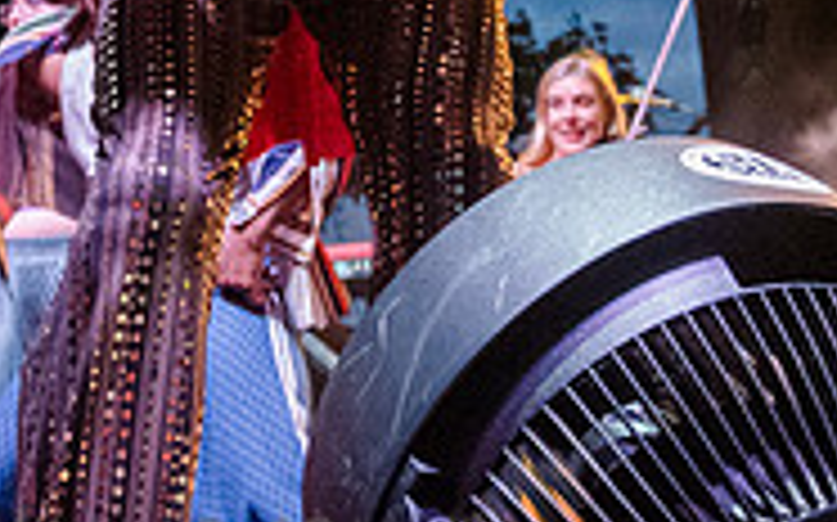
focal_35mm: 109
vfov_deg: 11.2
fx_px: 2485
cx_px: 330
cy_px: -398
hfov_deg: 19.1
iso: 6400
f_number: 4
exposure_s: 1/500
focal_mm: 27
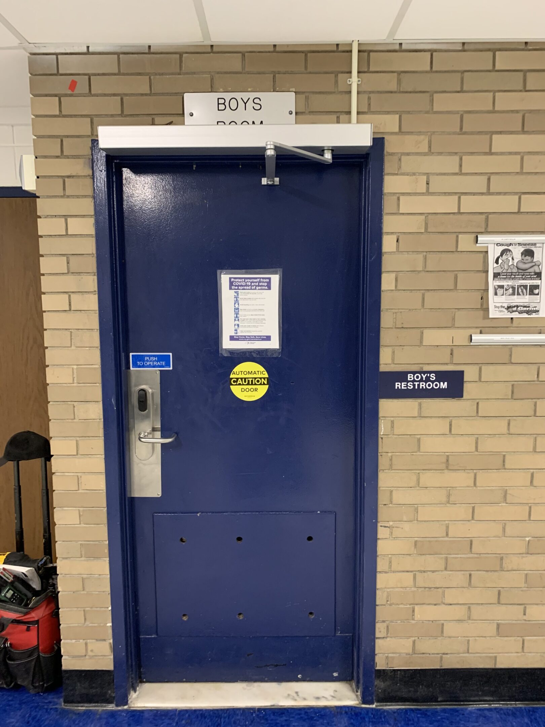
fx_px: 546
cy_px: 364
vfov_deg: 67.3
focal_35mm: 26
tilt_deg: -6.8
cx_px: 272
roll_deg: +0.0
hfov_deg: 53.1
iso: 320
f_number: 1.8
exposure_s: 1/60
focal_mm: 4.25
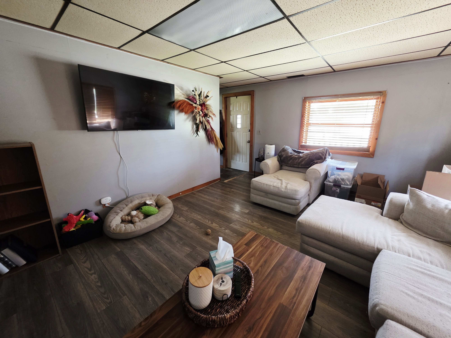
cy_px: 169
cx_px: 226
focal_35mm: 13
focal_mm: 2.2
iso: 500
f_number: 1.9
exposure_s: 1/60.2
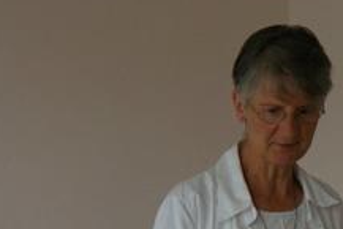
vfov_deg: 4.9
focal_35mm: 280
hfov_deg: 7.3
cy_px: 246
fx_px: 2669
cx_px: 341
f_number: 5.6
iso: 800
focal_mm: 58
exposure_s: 1/180
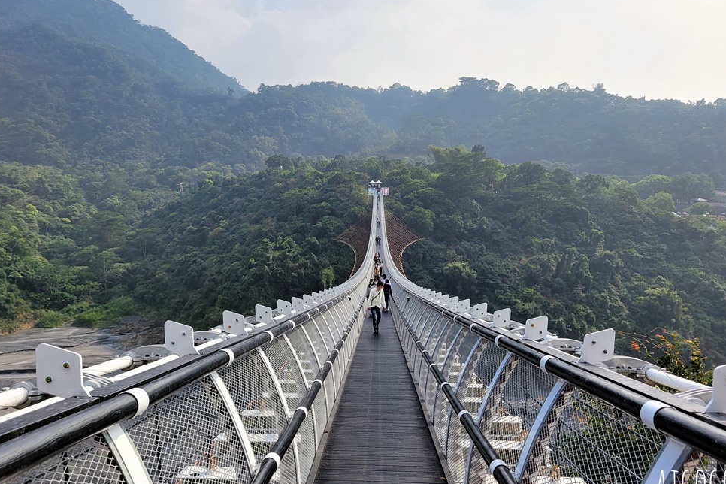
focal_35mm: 28
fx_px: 565
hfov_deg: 65.5
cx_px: 366
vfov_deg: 46.4
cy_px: 228
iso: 40
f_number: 1.8
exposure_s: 1/3335
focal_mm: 5.4
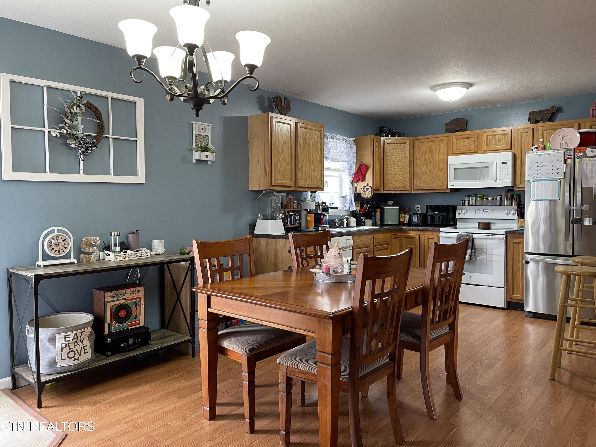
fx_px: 430
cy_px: 224
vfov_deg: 54.9
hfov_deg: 69.4
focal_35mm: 25
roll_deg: +0.8
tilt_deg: -2.7
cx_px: 298
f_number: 1.6
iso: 125
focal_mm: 5.1
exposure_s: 1/60
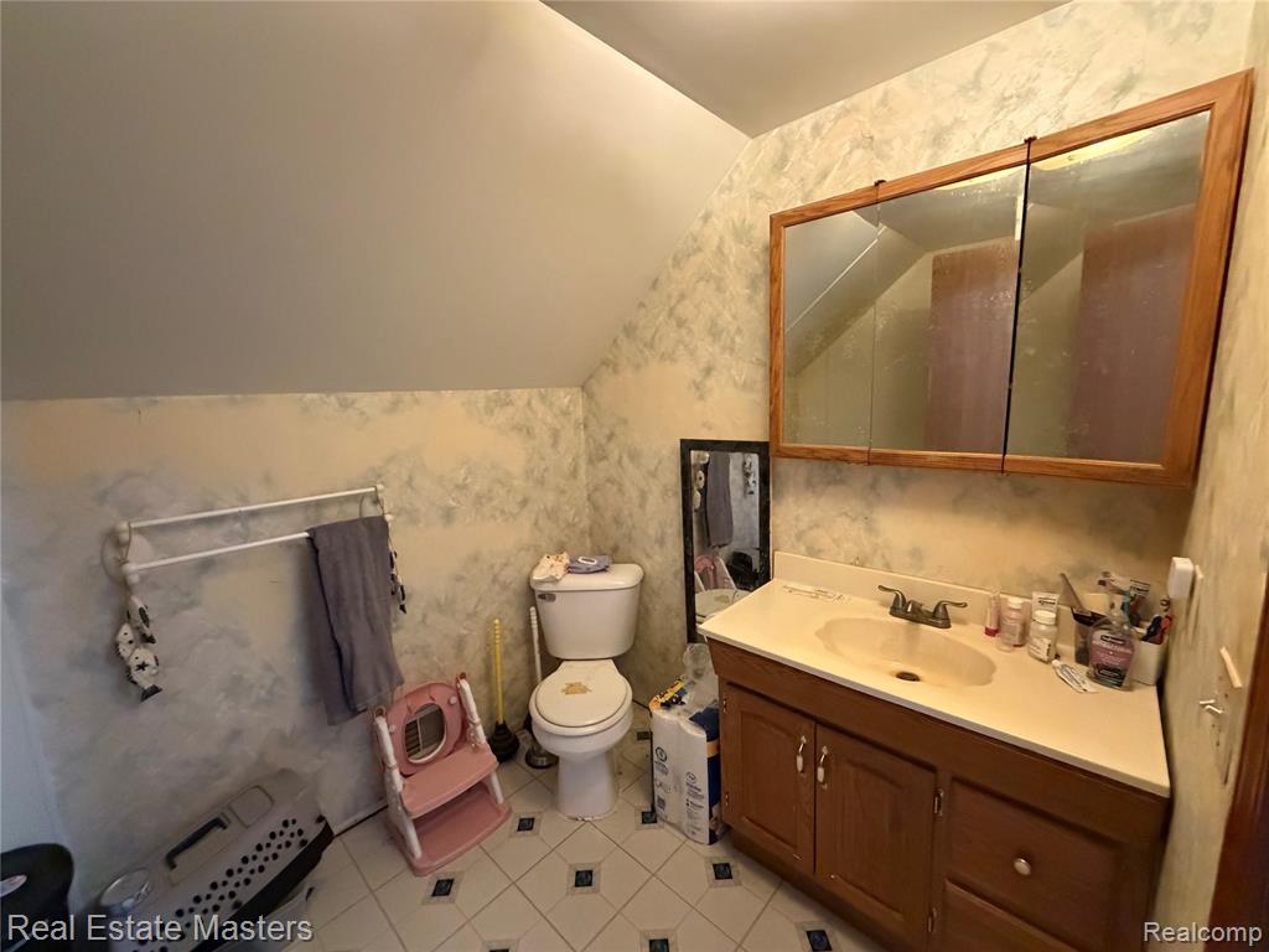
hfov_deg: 102.1
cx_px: 634
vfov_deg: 85.7
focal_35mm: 14
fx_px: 513
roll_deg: +2.4
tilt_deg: -8.5
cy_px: 476
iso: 1000
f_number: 2.2
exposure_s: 1/60
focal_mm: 2.22
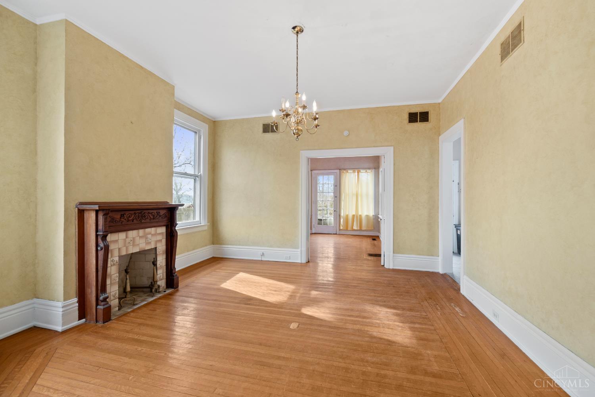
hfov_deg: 100.4
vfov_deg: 77.3
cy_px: 198
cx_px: 298
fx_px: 248
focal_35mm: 15
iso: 400
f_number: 4.5
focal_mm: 10
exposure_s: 1/30
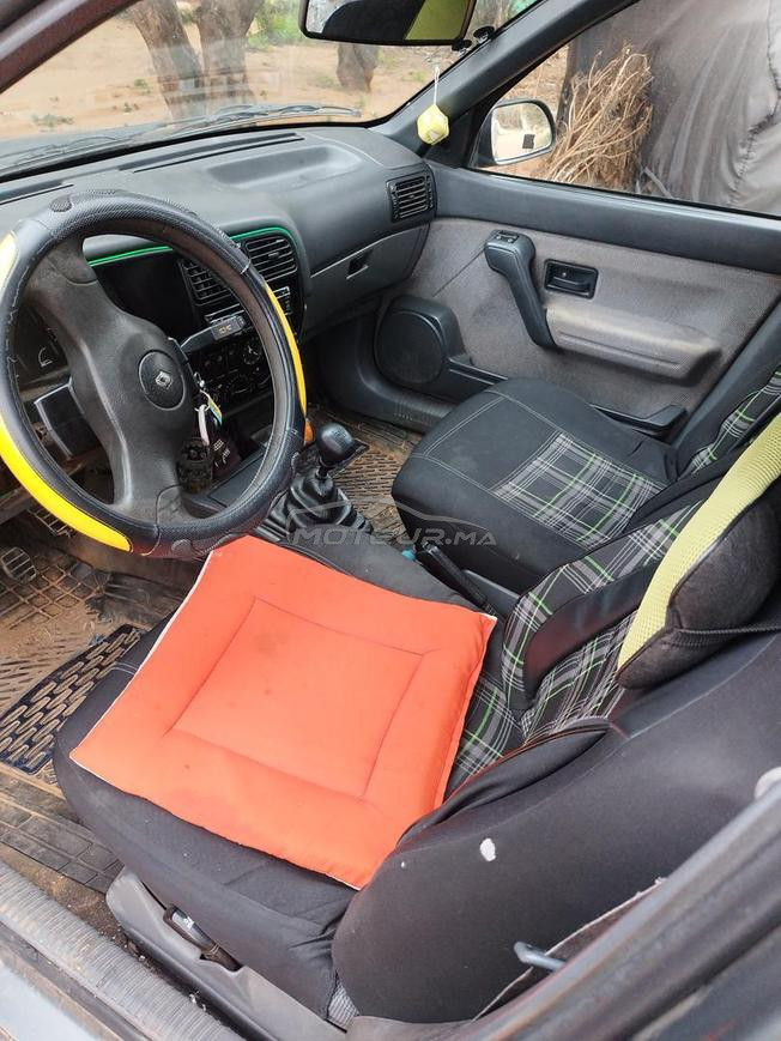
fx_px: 782
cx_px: 390
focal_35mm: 26
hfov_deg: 53.1
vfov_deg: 67.3
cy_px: 520
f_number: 1.8
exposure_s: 1/100
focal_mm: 6.24
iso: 567
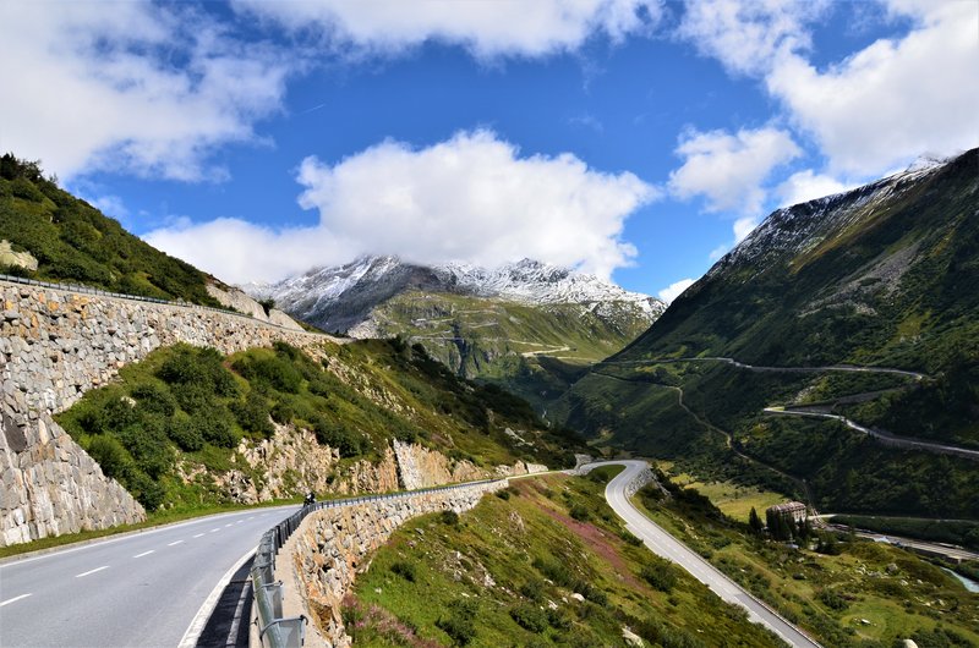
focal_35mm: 27
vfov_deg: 47.7
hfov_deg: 67.5
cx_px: 490
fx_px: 733
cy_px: 324
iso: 320
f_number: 10
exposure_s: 1/250
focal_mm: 18
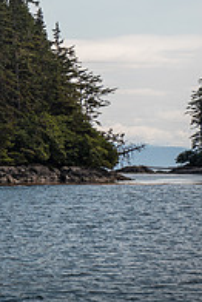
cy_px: 91
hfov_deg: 6.4
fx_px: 1764
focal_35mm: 210
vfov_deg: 9.8
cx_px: -153
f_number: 4
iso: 100
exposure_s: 1/1250
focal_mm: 58
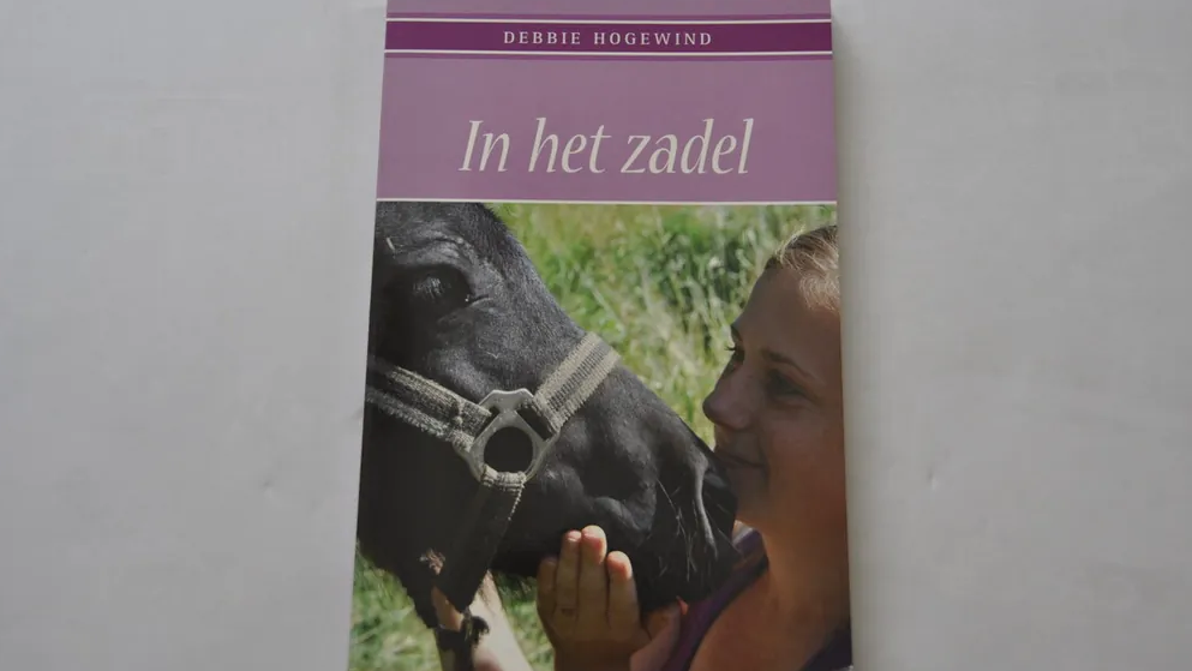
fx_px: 1897
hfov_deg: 34.9
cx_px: 594
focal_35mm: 60
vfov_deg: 20.1
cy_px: 311
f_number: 4.2
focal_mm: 38
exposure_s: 1/60
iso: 450
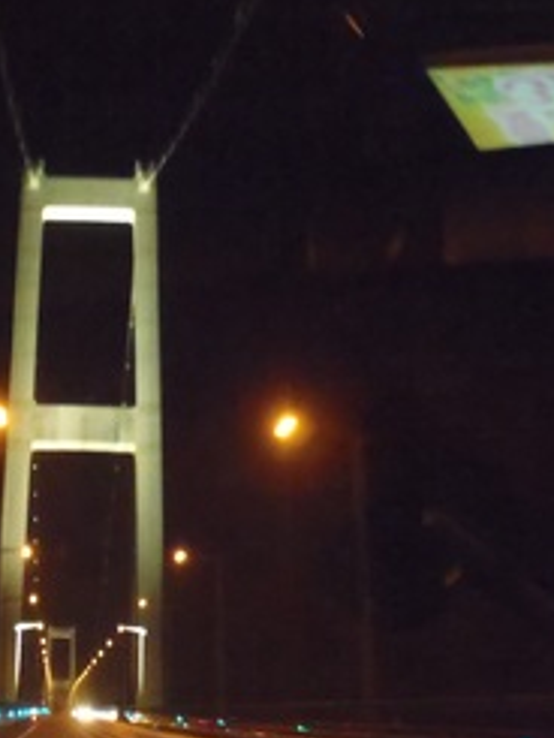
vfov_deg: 39.6
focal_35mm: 48
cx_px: 66
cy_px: 345
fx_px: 1023
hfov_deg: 29.2
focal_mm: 5
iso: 1600
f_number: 3.9
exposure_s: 1/8
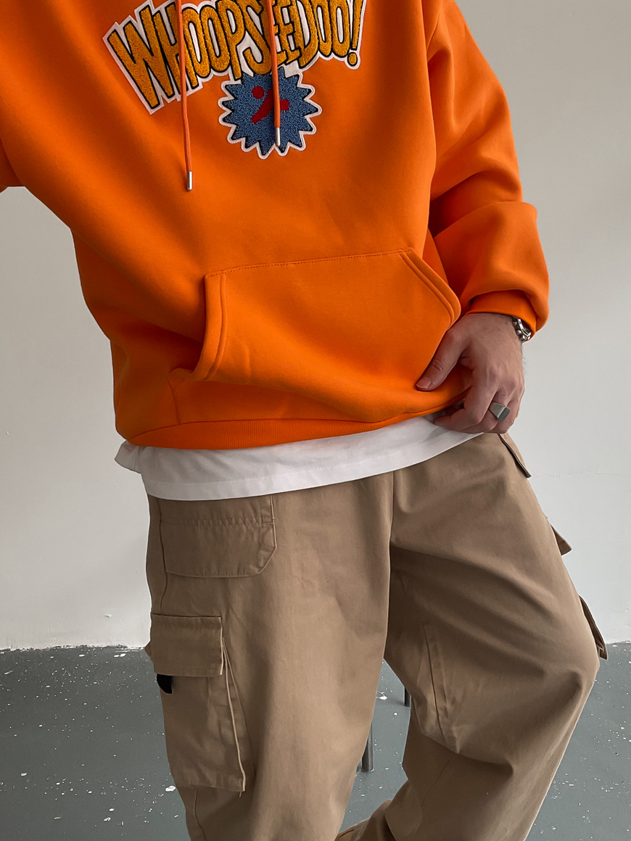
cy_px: 378
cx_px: 310
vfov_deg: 46.7
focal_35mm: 40
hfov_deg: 36.0
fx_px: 972
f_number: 1.8
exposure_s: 1/120
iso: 40
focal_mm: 3
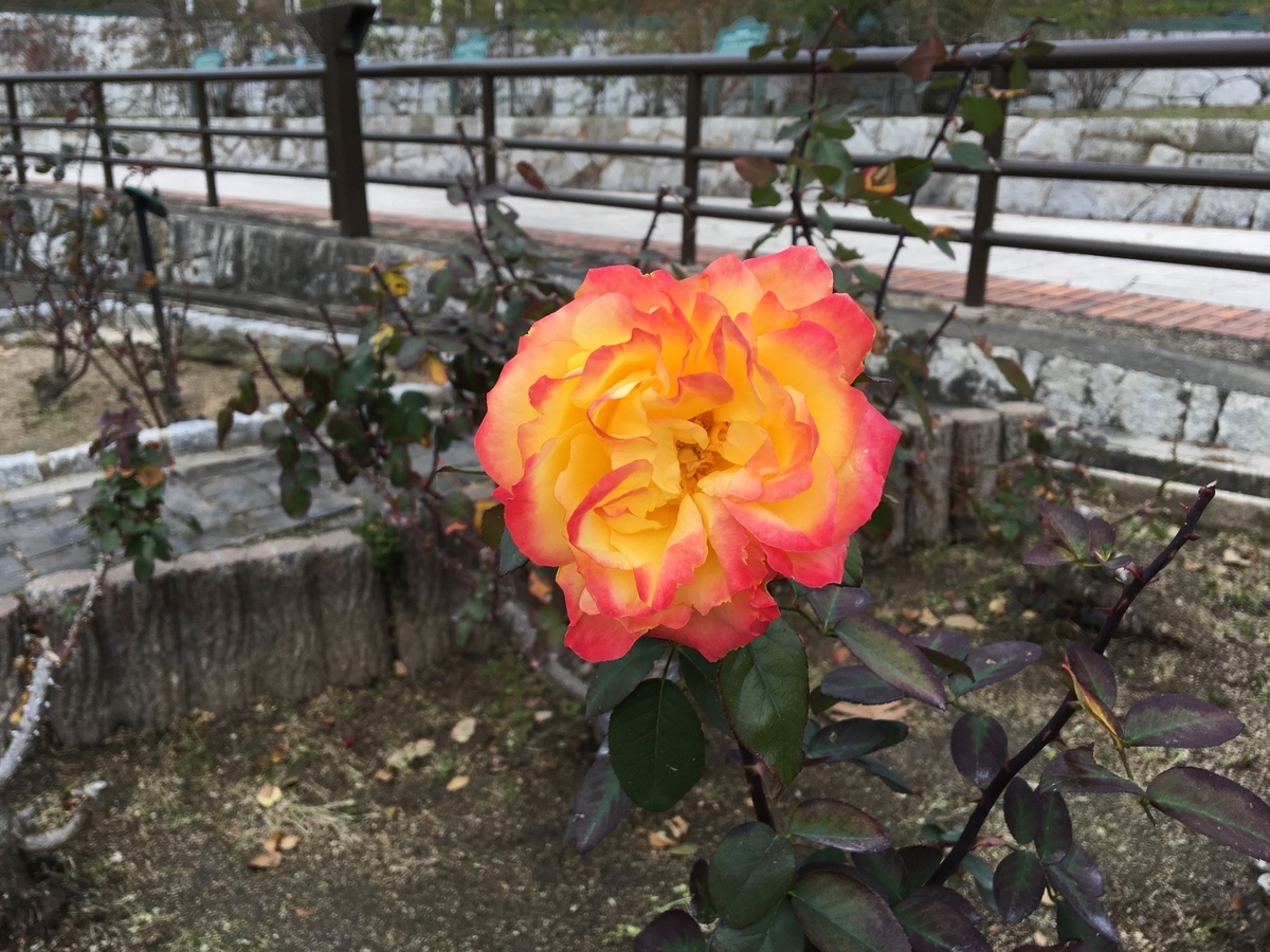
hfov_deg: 61.7
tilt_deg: -15.7
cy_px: 476
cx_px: 635
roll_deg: +2.0
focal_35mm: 29
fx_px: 1064
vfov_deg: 48.2
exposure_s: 1/248
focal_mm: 4.15
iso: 25
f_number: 2.2
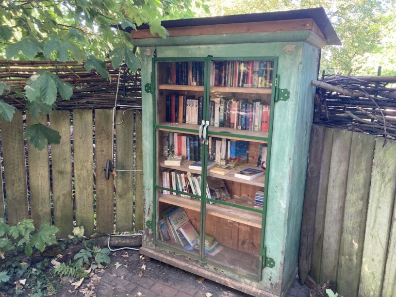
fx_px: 320
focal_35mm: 28
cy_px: 148
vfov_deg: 49.7
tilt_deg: -12.8
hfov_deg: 63.4
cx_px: 198
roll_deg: +0.0
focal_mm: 3.99
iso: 160
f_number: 1.8
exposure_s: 1/60
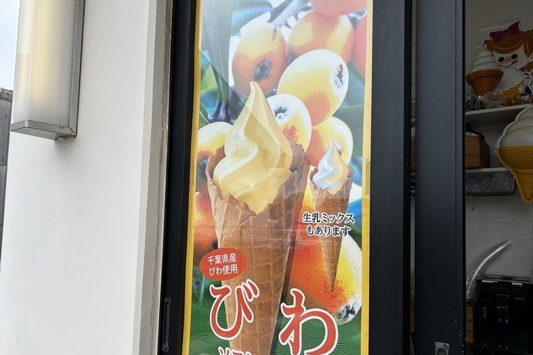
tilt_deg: +3.6
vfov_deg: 46.4
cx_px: 260
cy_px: 194
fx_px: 415
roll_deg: -1.7
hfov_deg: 65.5
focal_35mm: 28
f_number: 1.5
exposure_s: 1/2252
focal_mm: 5.7
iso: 50
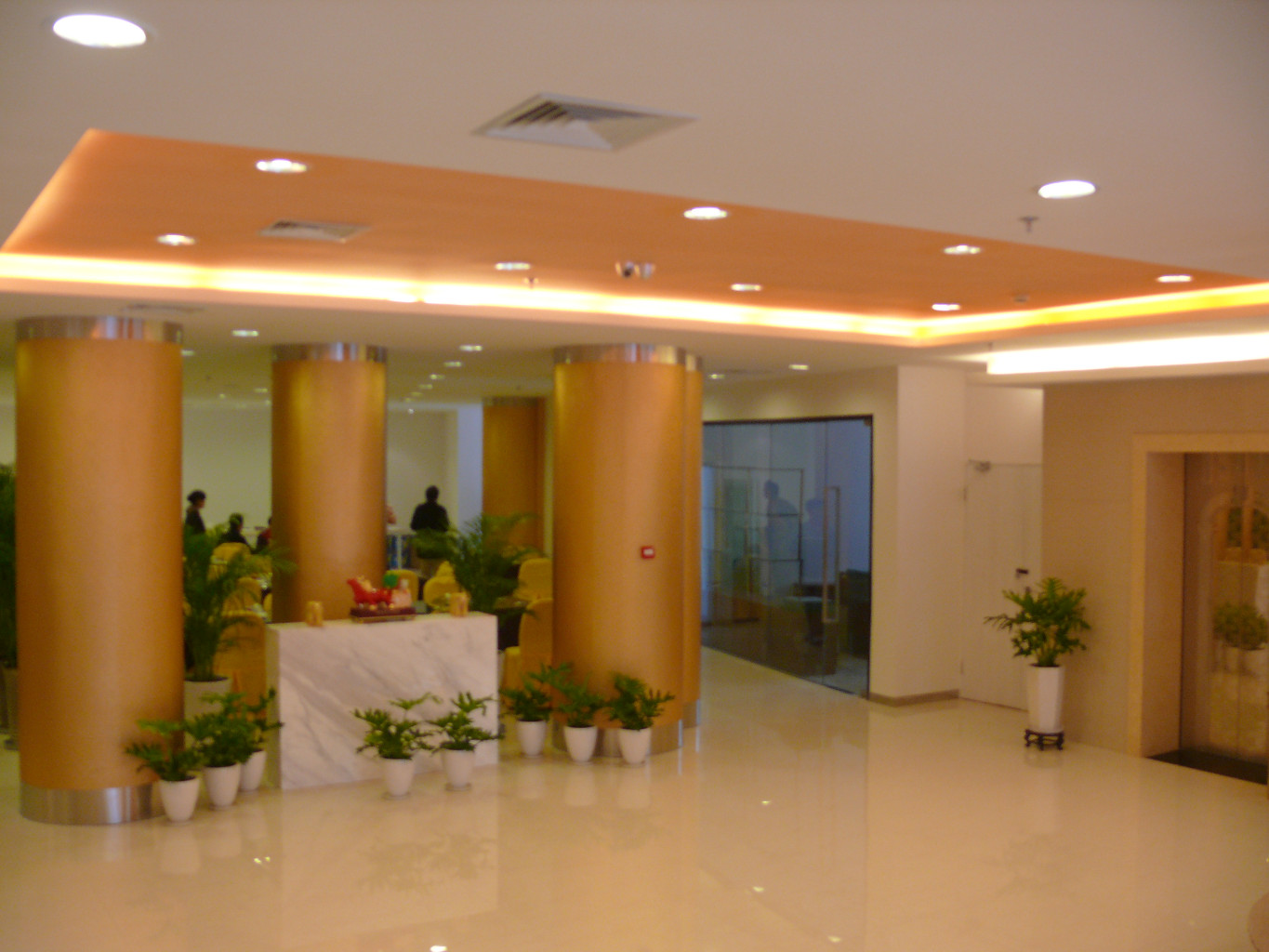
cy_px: 476
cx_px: 634
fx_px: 1283
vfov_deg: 40.7
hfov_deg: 52.6
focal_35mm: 35
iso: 100
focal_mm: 7.4
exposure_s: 1/25
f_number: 2.8
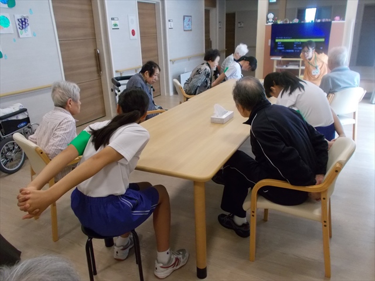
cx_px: 188
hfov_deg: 60.0
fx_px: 325
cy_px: 140
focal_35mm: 30
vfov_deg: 46.8
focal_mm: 5.3
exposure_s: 1/125
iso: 450
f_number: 3.4
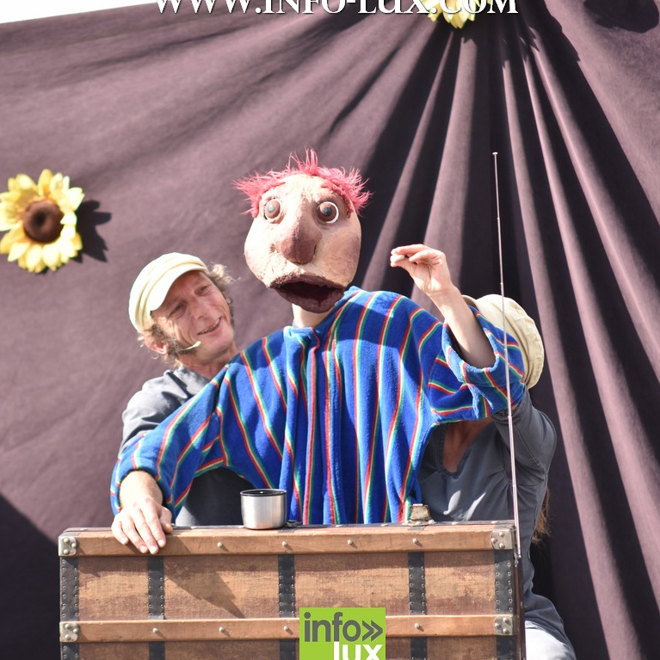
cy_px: 326
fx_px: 6450
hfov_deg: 5.9
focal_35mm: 299
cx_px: 342
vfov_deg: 5.9
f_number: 3.2
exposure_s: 1/1000
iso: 250
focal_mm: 150
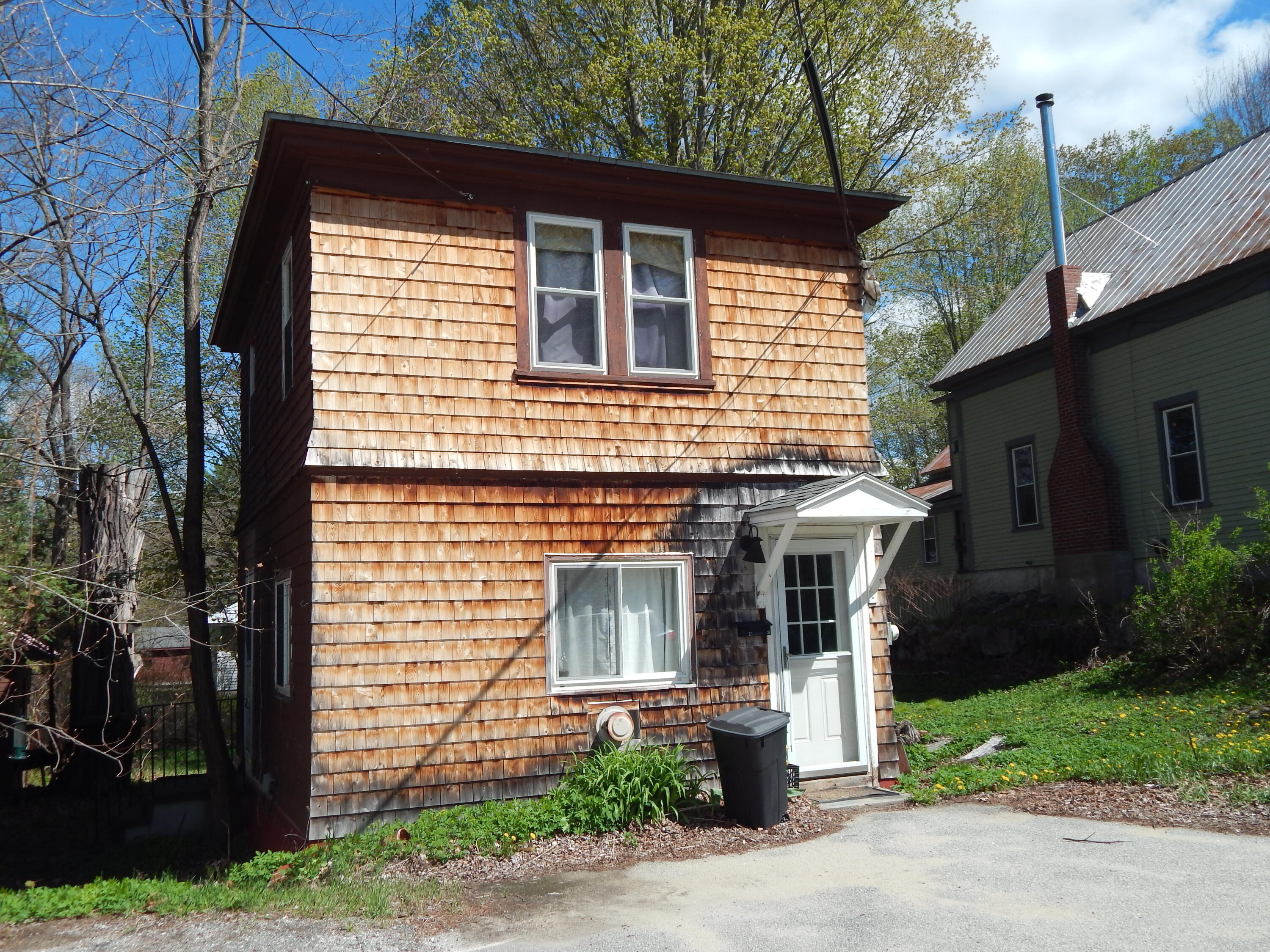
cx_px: 635
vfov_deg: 45.4
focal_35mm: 31
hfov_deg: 58.4
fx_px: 1137
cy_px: 476
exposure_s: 1/400
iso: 125
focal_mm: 5.6
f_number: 6.5
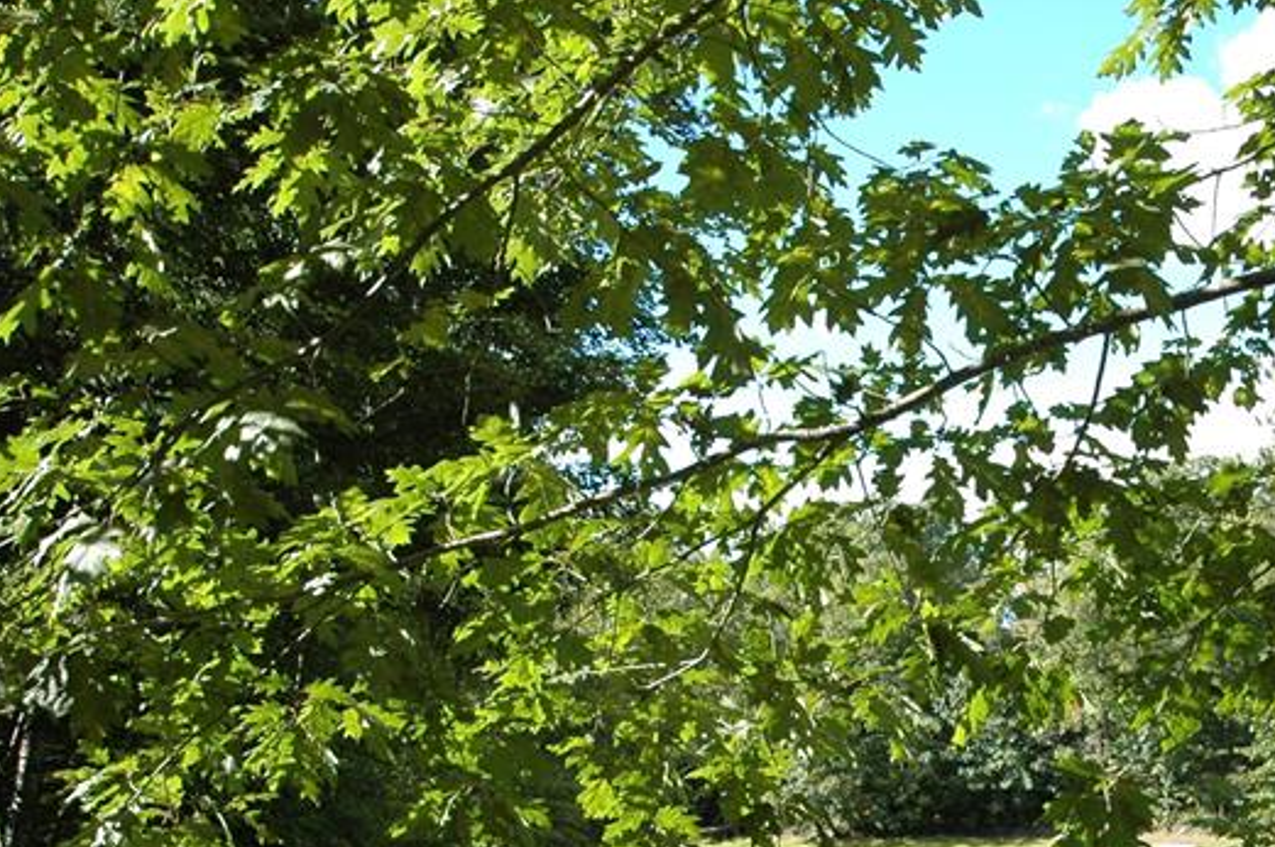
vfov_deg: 22.5
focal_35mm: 59
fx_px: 2087
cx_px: 964
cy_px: 710
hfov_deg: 33.3
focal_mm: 20
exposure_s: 1/200
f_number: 7.1
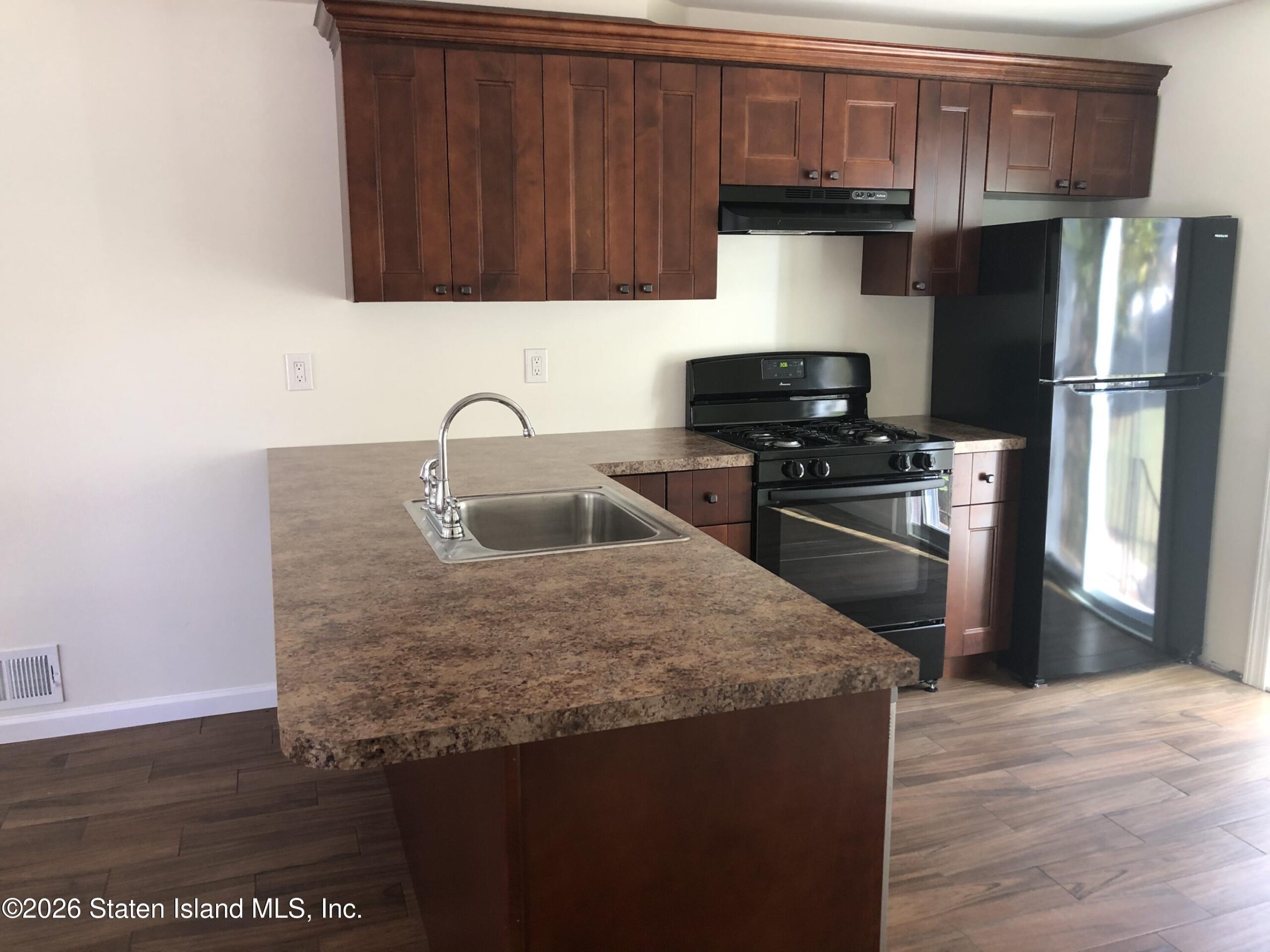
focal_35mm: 28
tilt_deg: -10.7
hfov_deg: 63.4
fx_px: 1027
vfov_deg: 49.7
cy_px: 476
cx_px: 635
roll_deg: +0.2
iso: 40
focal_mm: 3.99
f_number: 1.8
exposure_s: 1/17
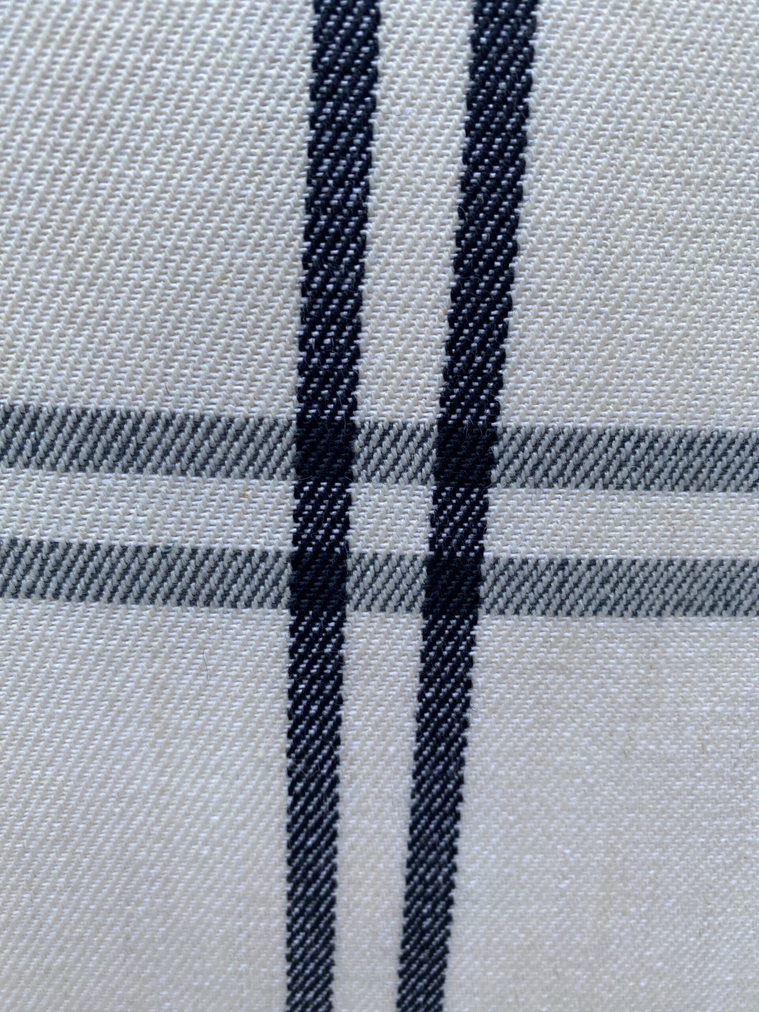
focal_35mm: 26
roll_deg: -5.7
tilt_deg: -30.0
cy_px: 506
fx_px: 760
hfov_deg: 53.1
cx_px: 380
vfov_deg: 67.3
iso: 125
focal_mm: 4.25
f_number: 1.8
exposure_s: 1/114
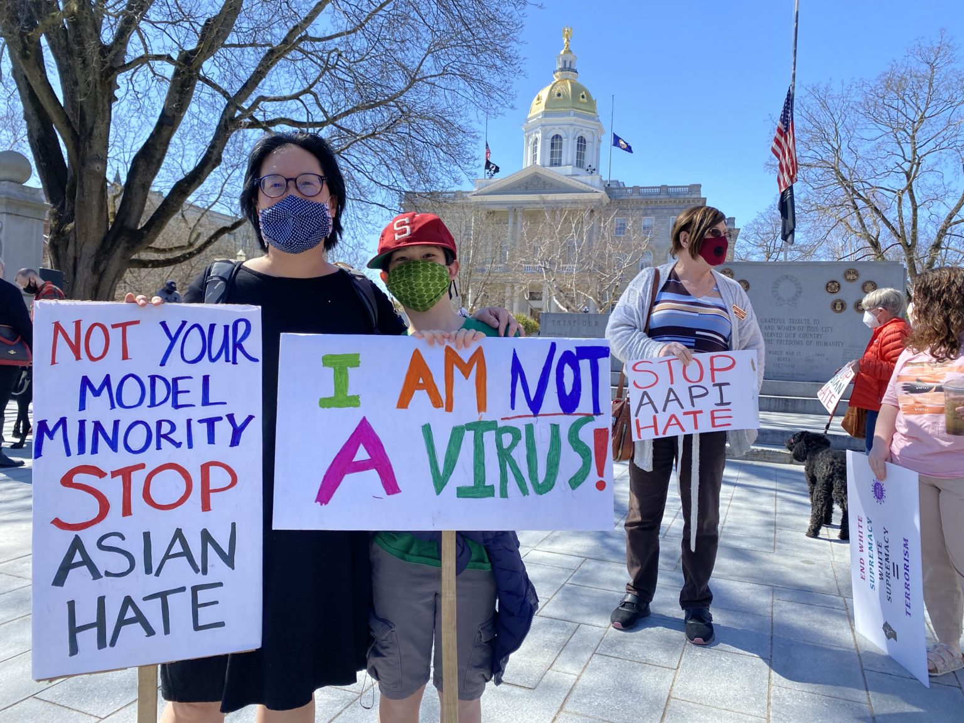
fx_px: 724
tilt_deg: -0.2
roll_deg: -1.9
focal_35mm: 26
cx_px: 482
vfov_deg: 53.1
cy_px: 362
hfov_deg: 67.3
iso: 32
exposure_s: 1/1395
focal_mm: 4.25
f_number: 1.8
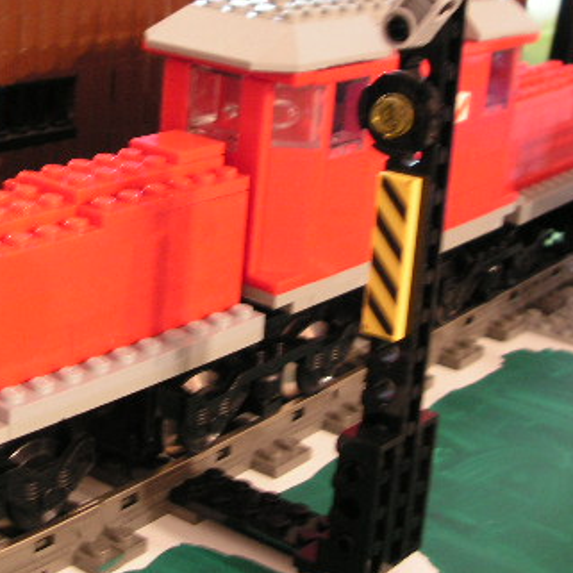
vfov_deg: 25.5
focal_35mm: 67
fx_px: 1255
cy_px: 177
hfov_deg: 25.7
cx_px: 245
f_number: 3.3
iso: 100
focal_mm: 6.3
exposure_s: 1/10
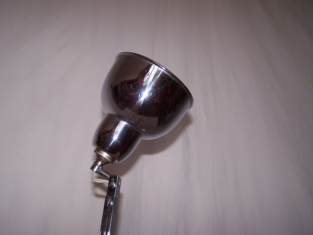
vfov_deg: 37.7
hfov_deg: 49.0
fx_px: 344
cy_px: 118
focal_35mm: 38
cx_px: 156
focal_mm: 6.3
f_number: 2.8
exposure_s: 1/60
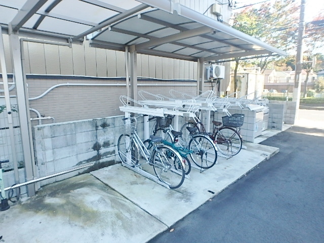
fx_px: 197
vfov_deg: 63.4
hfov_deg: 79.0
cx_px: 162
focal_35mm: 21
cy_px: 122
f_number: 3.5
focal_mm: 3.7
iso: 125
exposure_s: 1/100
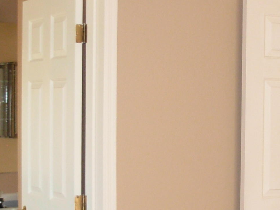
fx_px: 947
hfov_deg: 16.8
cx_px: 198
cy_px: 120
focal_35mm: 117
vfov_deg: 12.7
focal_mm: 6.3
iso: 163
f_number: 2.9
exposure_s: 1/46.5
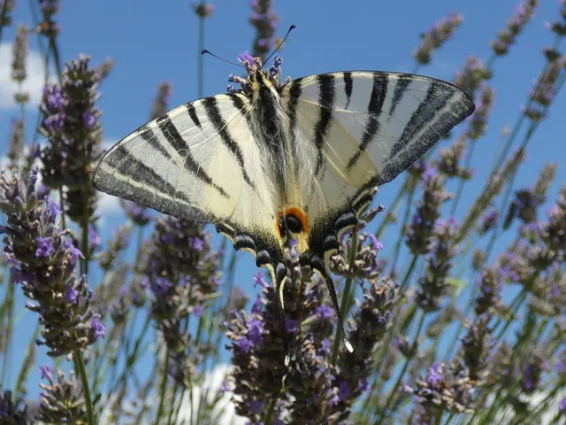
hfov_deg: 49.0
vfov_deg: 37.7
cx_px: 283
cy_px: 212
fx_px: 621
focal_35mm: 38
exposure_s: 1/640
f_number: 3.5
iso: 80
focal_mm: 6.8
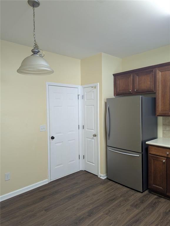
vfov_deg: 71.5
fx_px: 157
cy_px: 113
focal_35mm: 24
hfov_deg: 56.9
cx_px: 85
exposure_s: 1/24
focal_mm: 6.81
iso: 73
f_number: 1.85
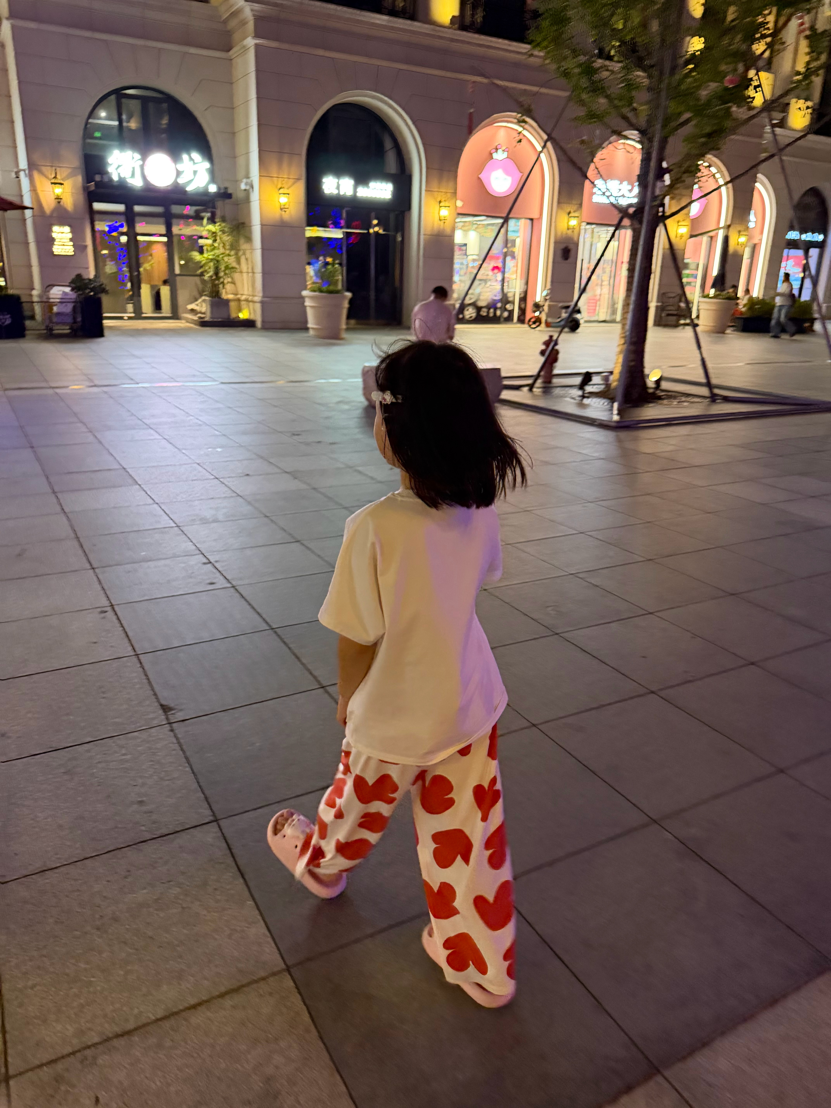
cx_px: 416
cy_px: 554
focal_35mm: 24
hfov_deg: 56.8
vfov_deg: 71.6
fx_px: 768
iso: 800
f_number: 1.78
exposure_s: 1/50
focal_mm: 6.76
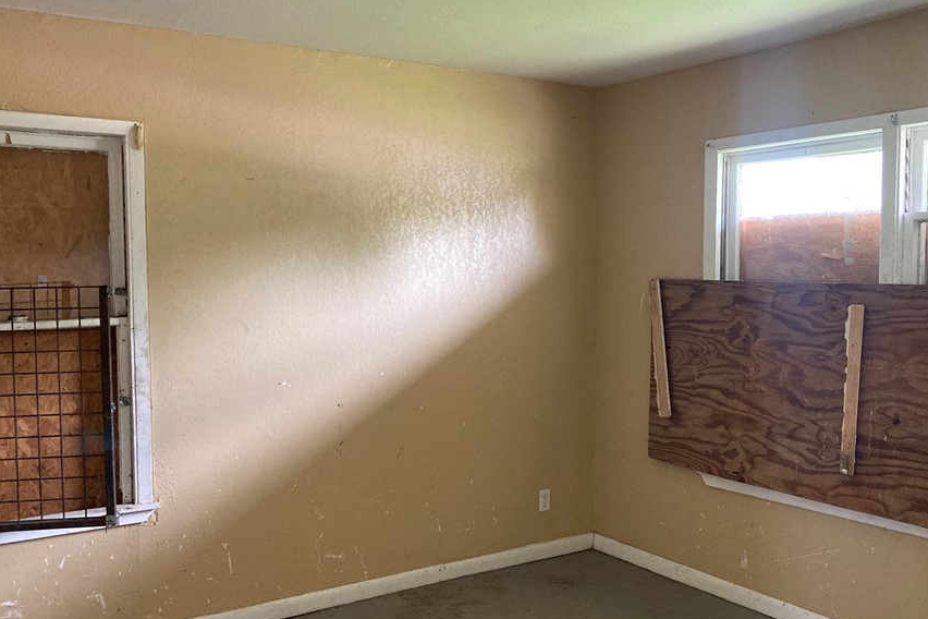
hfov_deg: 54.4
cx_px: 456
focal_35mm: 35
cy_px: 337
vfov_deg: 37.8
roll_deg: +0.7
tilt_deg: -3.1
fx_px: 902
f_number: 1.8
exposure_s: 1/60
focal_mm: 3.99
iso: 320
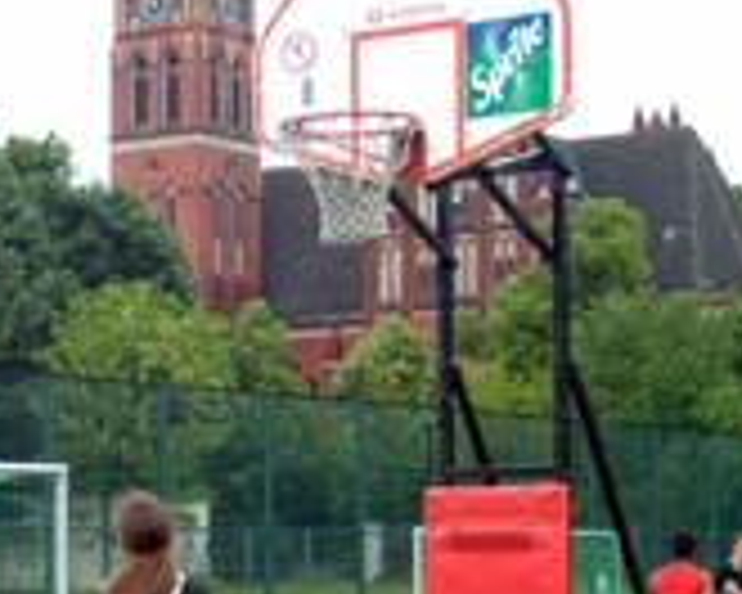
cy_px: 554
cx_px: 18
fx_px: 2525
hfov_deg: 16.4
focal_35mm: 115
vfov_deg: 13.3
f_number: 8
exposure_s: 1/250
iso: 400
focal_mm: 30
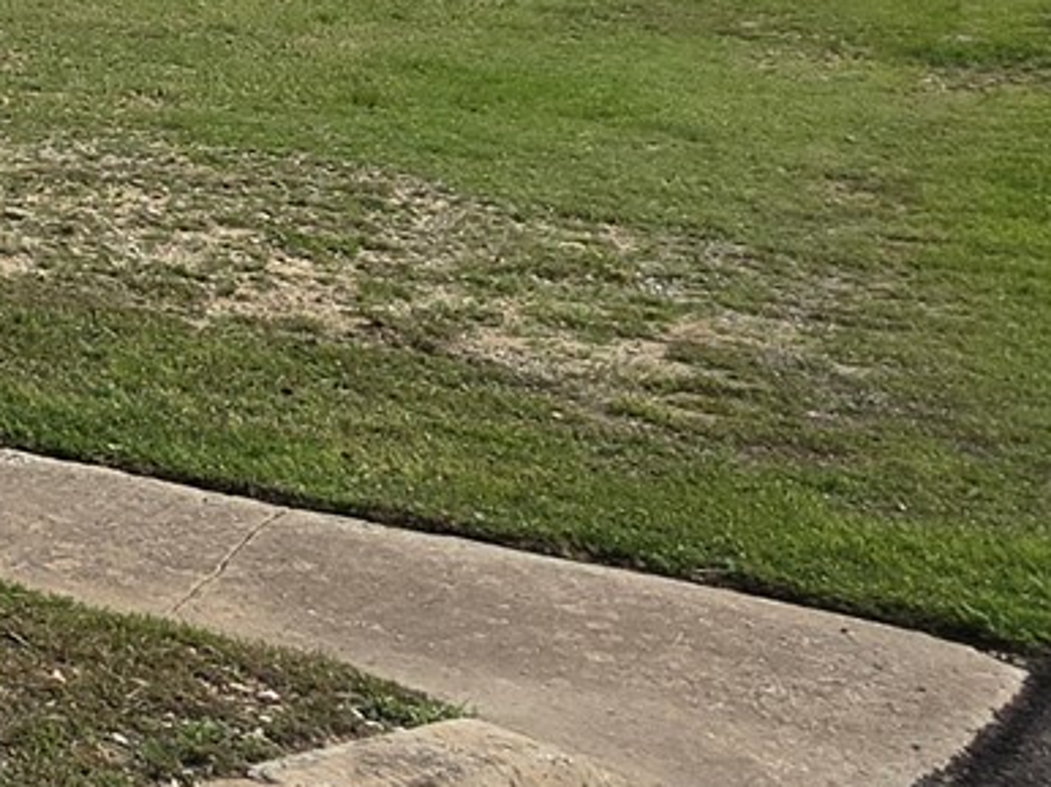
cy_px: -180
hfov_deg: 19.0
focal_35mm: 69
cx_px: -991
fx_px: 2094
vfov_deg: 19.9
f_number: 1.9
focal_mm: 2.2
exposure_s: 1/3871
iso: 32
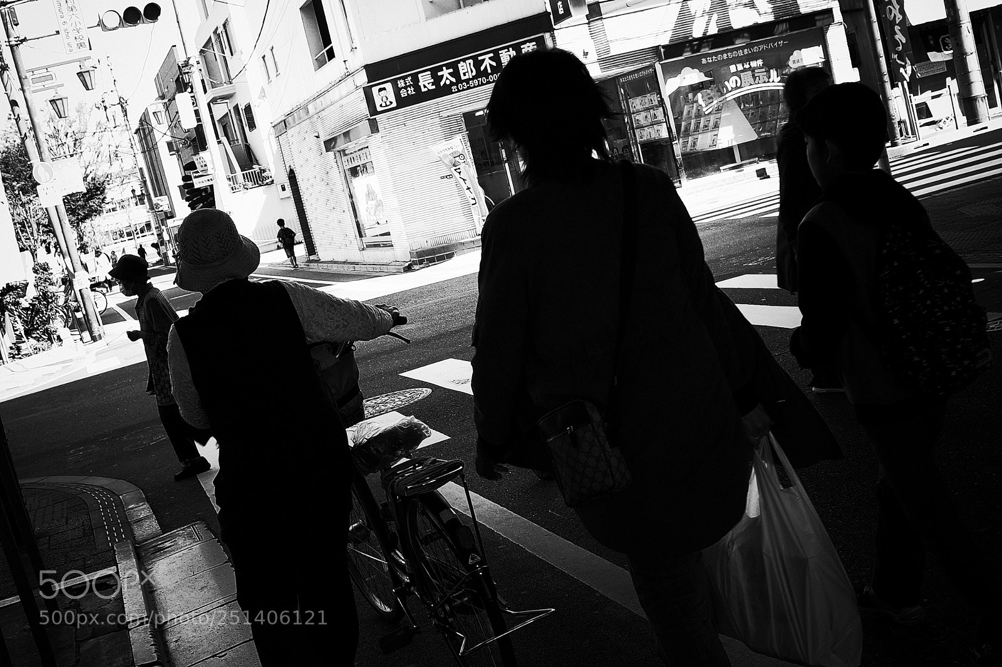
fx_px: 1307
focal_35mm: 47
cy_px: 334
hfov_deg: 41.9
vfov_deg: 28.6
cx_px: 501
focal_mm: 18.3
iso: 100
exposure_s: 1/125
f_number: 4.5
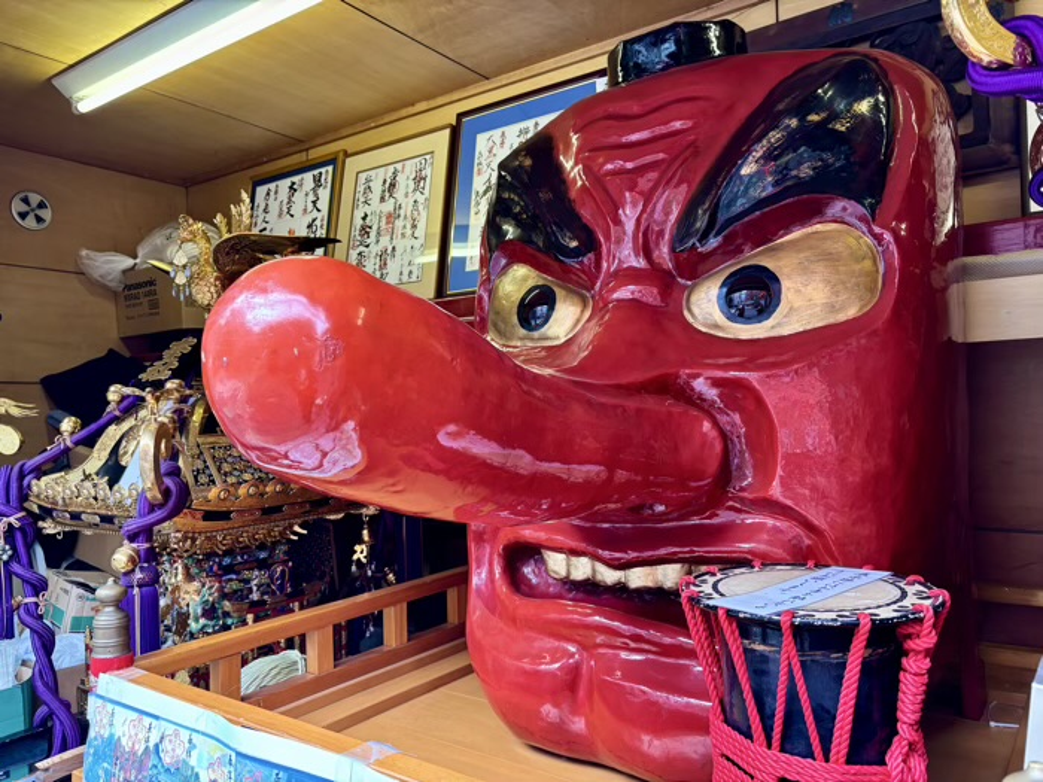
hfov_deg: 67.3
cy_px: 391
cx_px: 522
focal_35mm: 26
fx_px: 783
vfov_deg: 53.1
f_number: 1.6
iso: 125
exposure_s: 1/92
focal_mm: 5.96
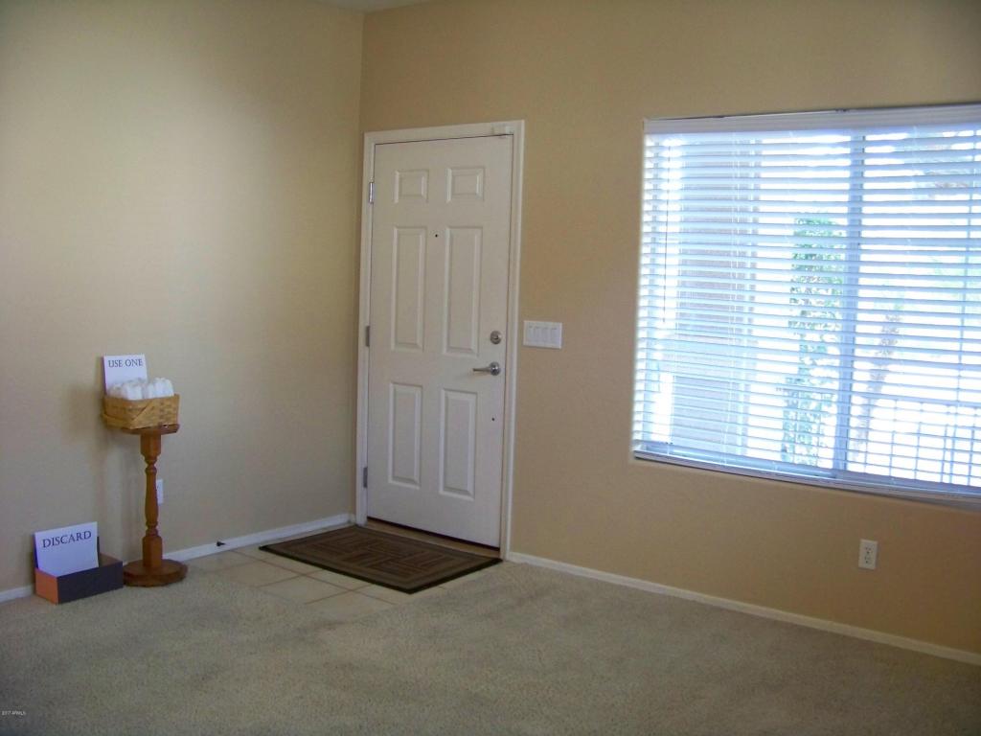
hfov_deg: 51.4
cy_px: 368
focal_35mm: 36
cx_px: 490
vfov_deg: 39.7
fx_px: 1020
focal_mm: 5.85
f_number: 2.8
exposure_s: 1/30
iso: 250
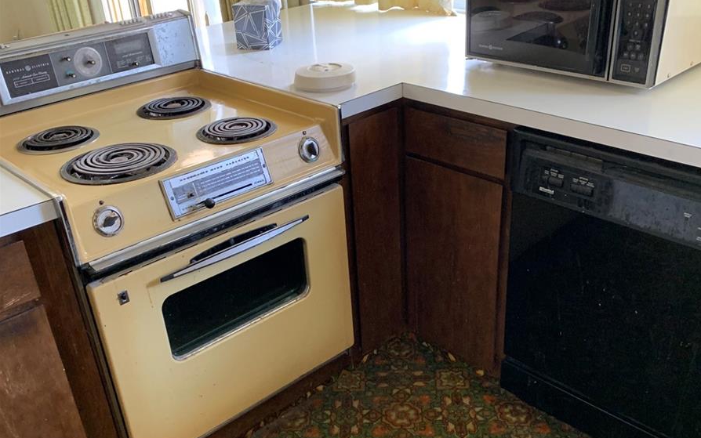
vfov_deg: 34.1
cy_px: 293
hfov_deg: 52.7
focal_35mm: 37
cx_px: 352
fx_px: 707
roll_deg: +4.2
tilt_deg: -30.5
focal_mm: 4.25
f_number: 1.8
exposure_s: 1/60
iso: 200
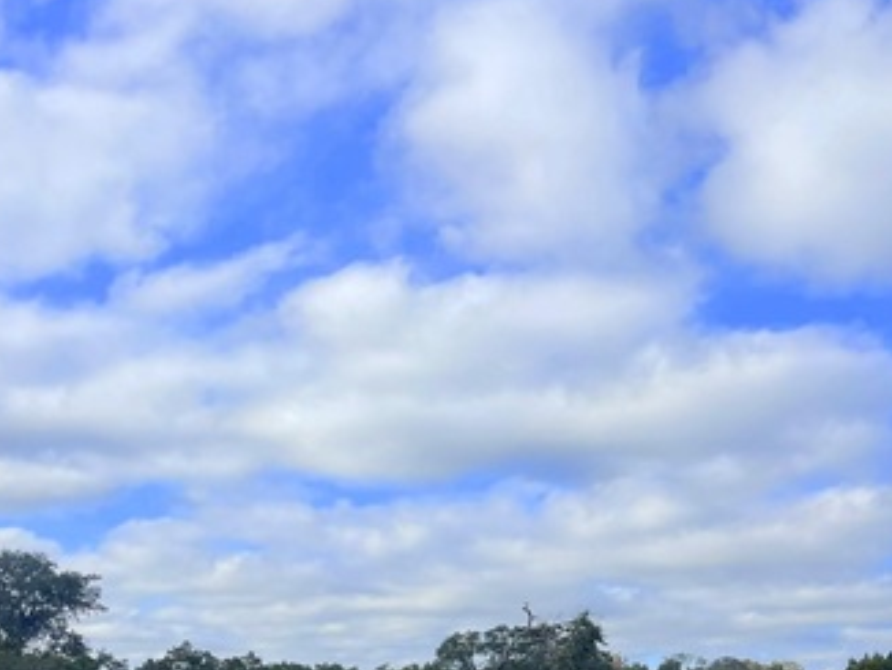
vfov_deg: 28.1
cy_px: 528
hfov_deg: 35.8
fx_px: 1315
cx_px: 752
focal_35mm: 51
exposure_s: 1/4292
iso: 32
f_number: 1.6
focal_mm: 4.2
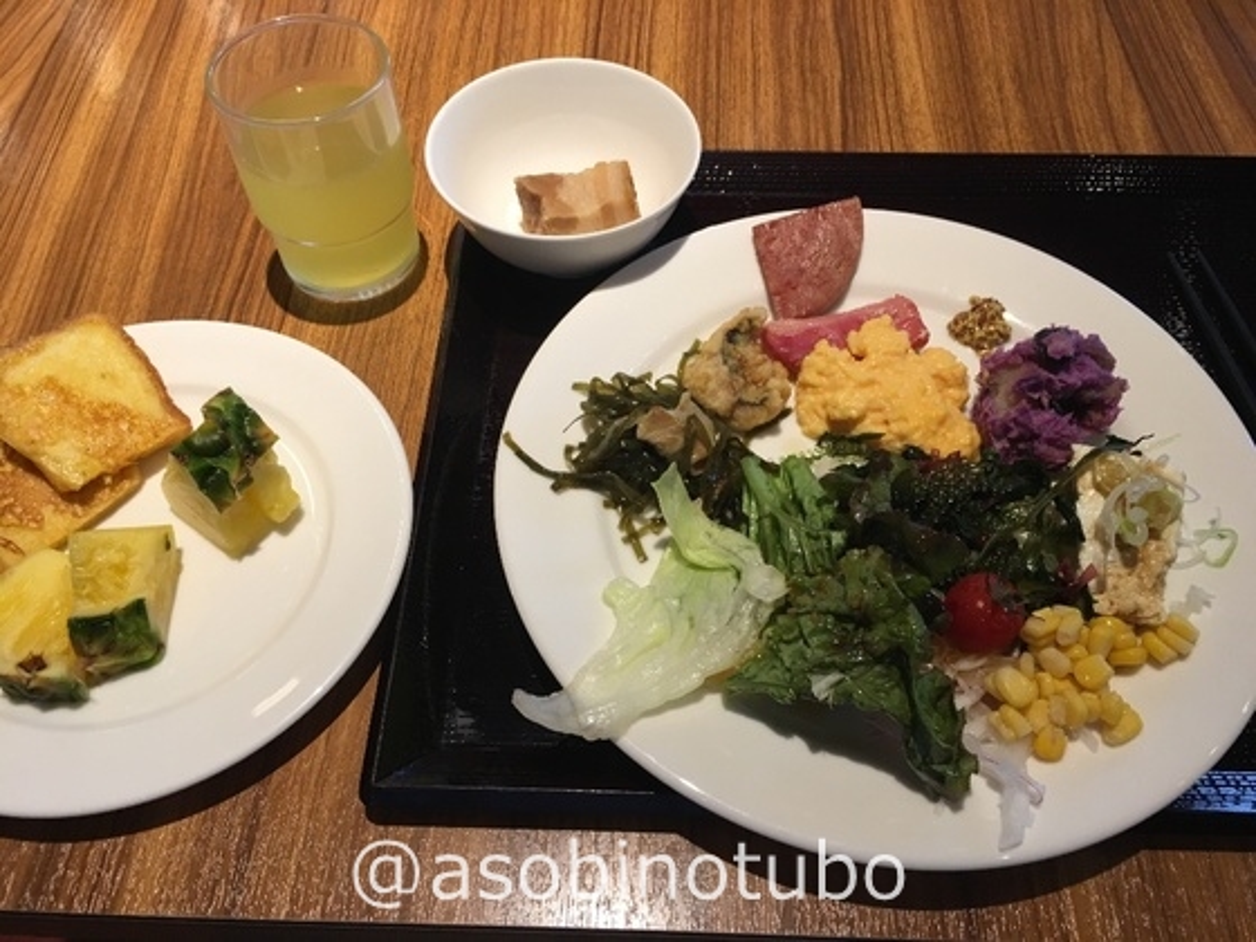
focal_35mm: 29
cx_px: 628
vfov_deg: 48.2
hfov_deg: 61.7
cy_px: 471
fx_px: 1052
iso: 25
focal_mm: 4.15
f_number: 2.2
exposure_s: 1/15
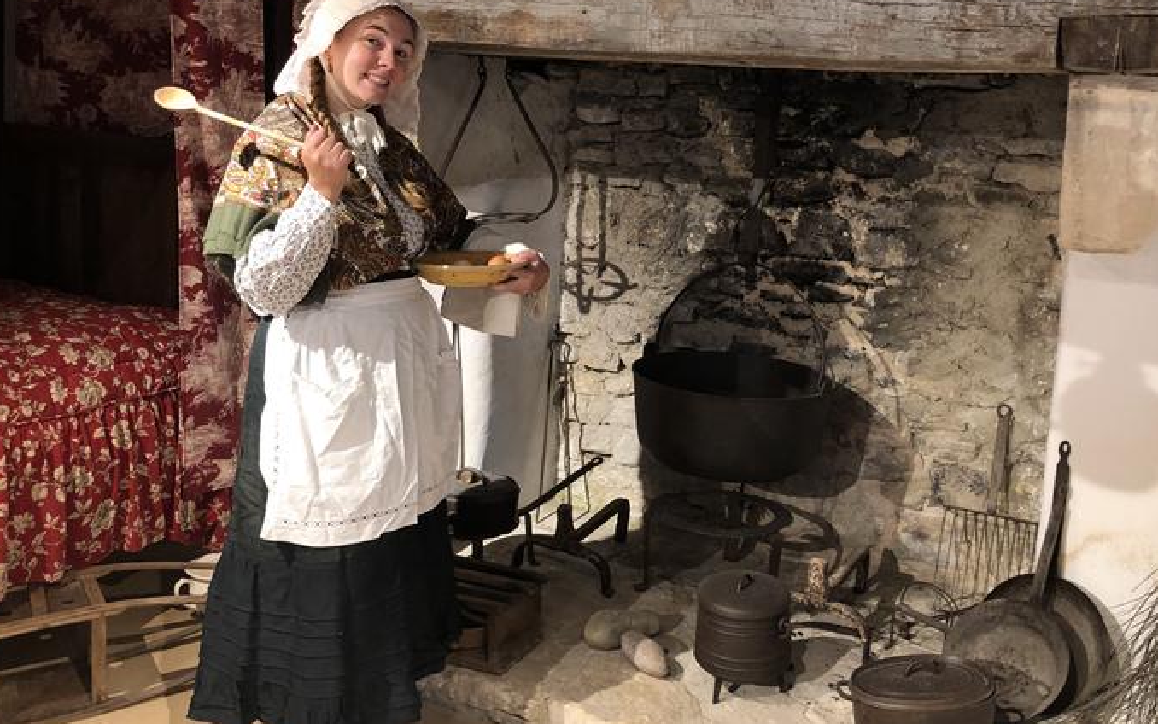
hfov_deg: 55.1
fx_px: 1105
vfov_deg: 36.1
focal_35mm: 35
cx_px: 659
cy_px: 268
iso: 40
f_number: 1.8
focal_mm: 3.99
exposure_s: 1/17
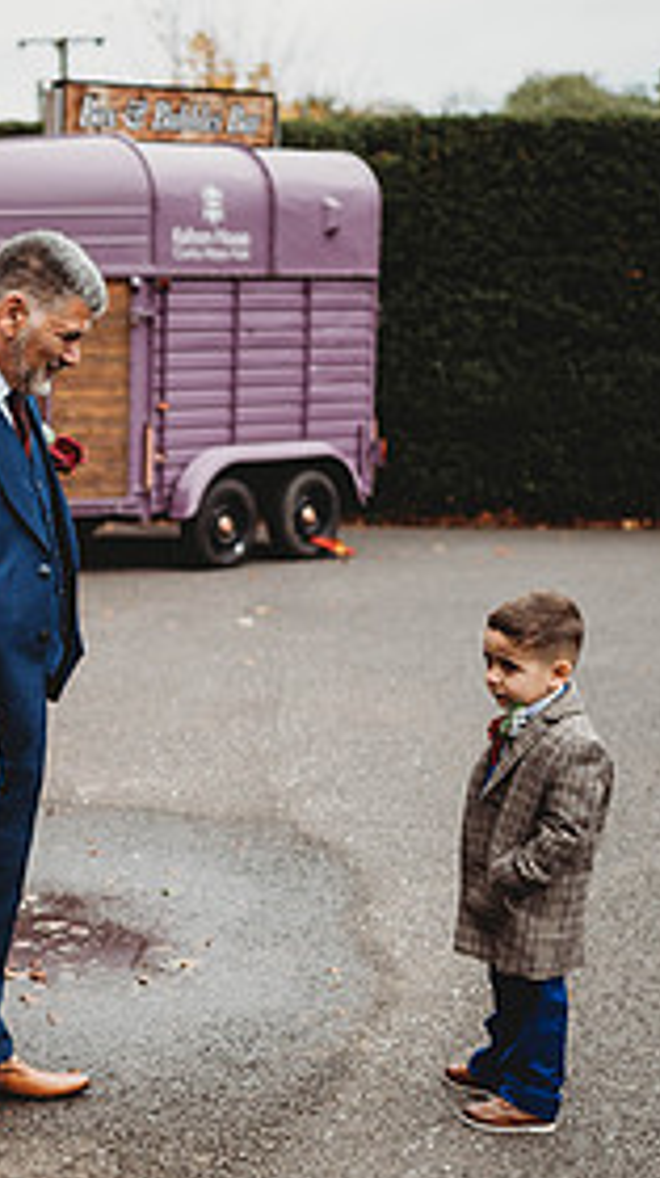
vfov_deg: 27.8
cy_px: 703
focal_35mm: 76
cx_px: -248
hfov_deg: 15.0
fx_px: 2370
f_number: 1.8
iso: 100
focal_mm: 35
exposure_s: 1/320
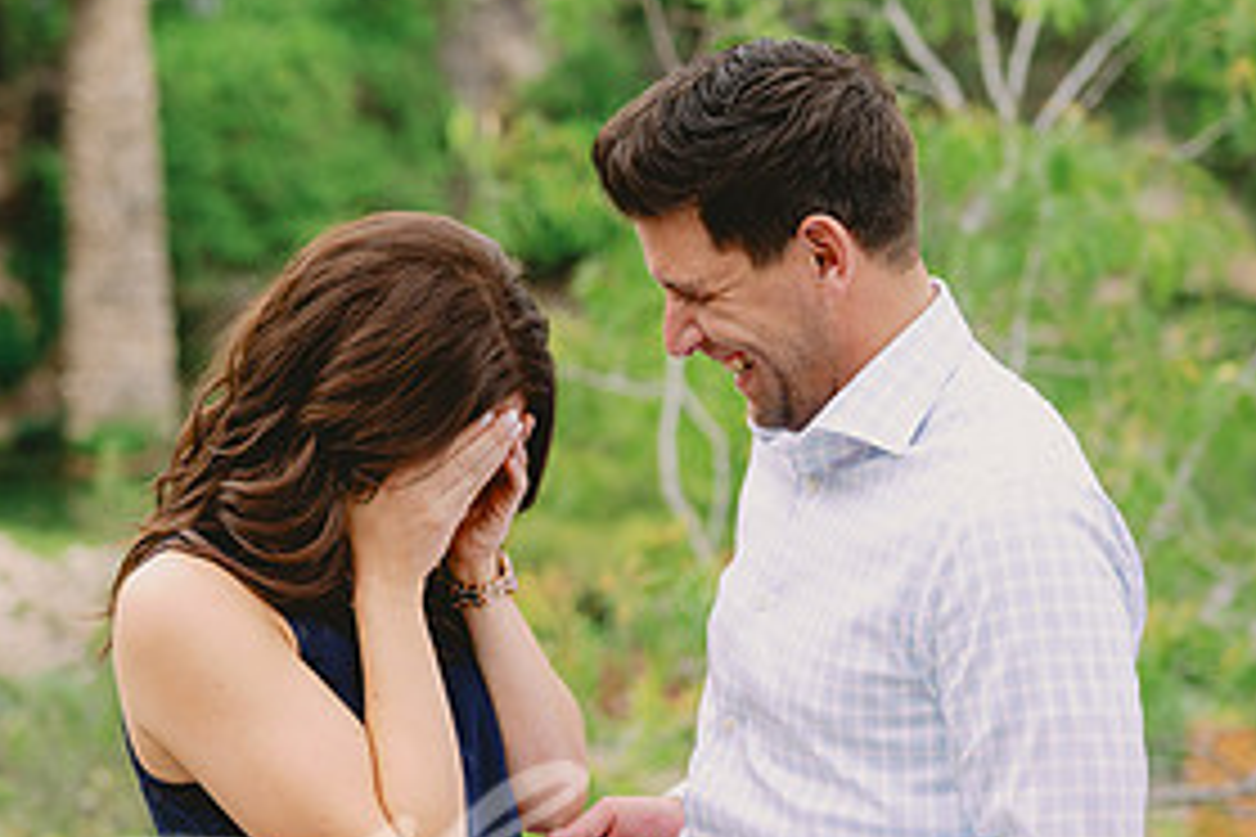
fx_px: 3628
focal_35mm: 104
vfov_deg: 13.2
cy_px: 508
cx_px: 329
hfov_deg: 19.5
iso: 400
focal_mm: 50
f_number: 2.5
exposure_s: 1/1000
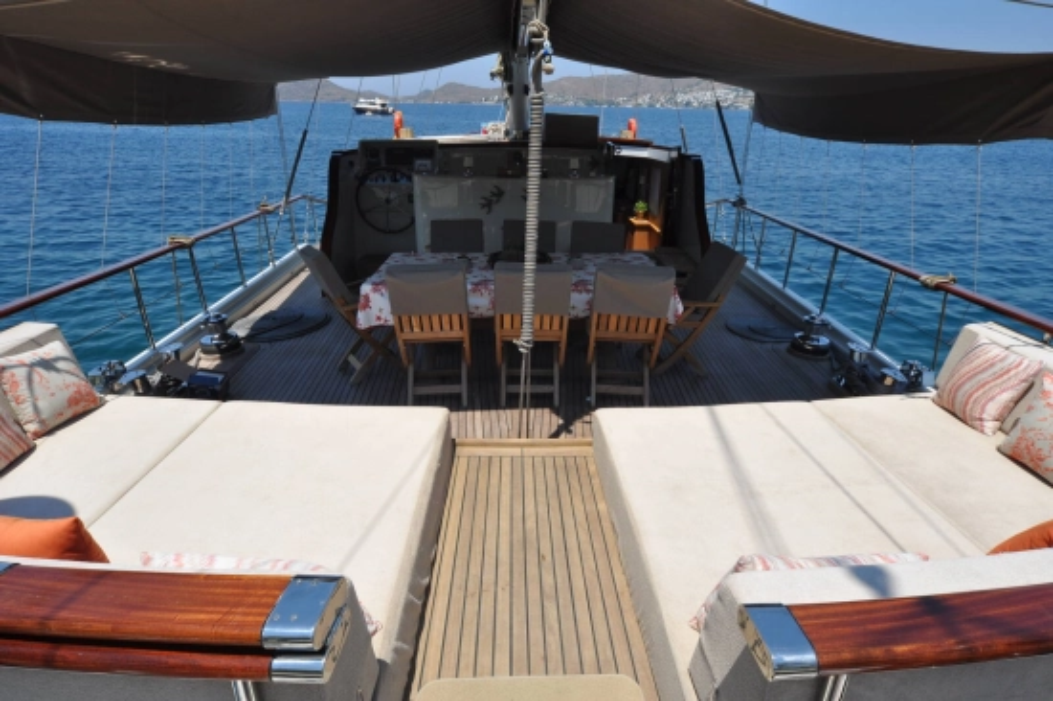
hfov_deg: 90.0
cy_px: 350
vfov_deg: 67.3
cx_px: 526
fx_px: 526
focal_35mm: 18
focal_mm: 12
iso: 200
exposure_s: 1/400
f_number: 10
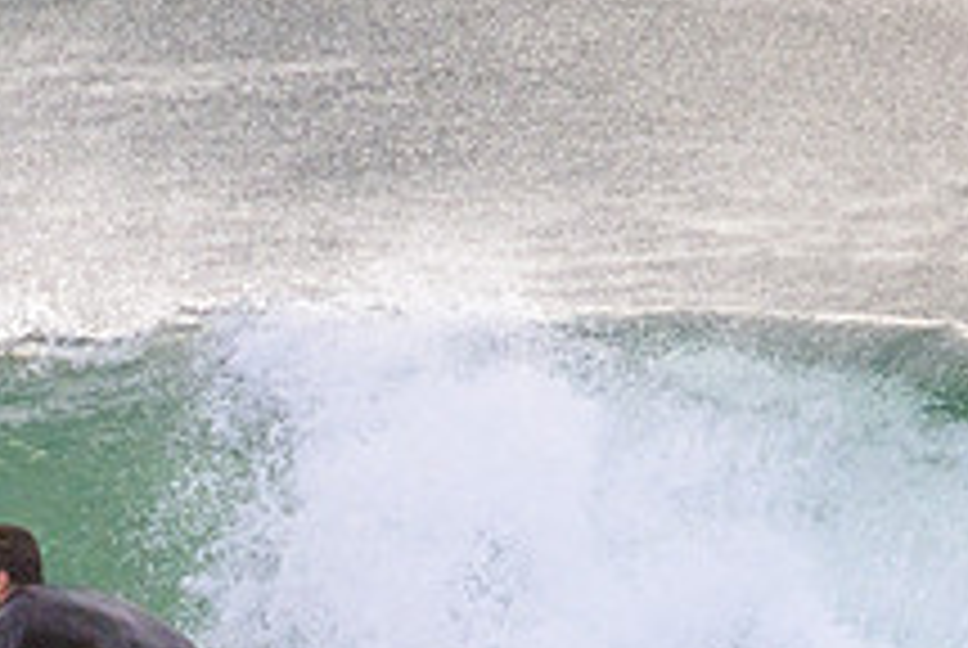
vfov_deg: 0.6
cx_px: 77
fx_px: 57997
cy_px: 790
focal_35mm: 2154
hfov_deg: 1.0
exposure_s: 1/2000
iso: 1800
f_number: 11
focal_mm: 800
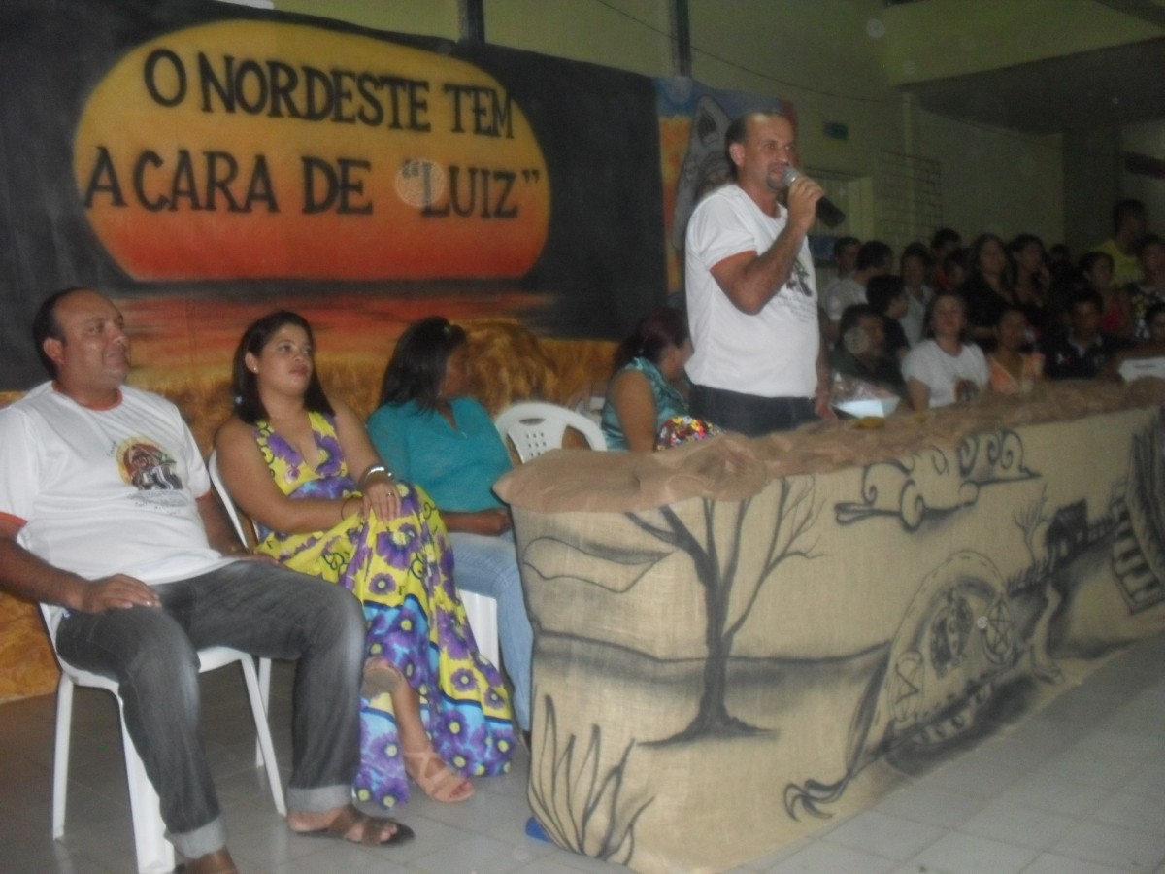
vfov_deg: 40.7
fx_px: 1178
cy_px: 437
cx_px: 582
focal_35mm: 35
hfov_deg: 52.6
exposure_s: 1/45
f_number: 3.2
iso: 320
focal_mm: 6.3
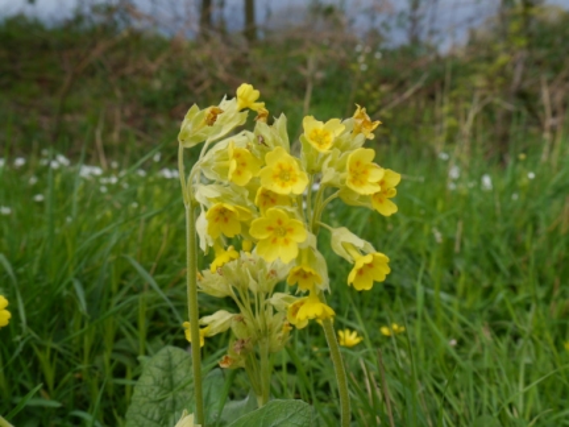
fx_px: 625
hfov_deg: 49.0
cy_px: 214
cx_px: 284
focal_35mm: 38
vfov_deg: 37.7
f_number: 7.1
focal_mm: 19
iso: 160
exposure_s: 1/250
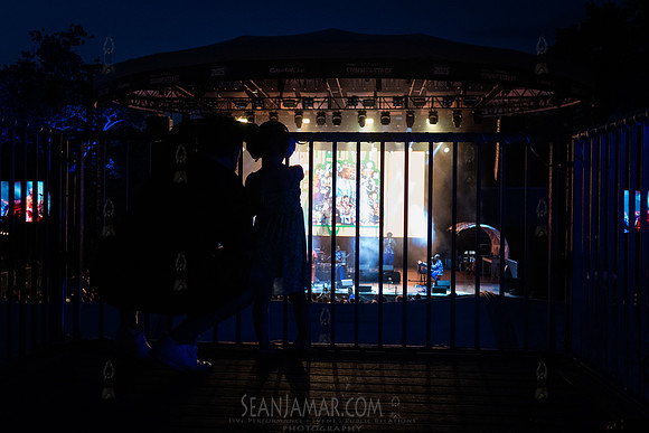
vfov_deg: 31.9
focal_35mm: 42
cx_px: 295
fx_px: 759
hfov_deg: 46.3
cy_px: 205
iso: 4000
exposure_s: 1/250
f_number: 4
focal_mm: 35
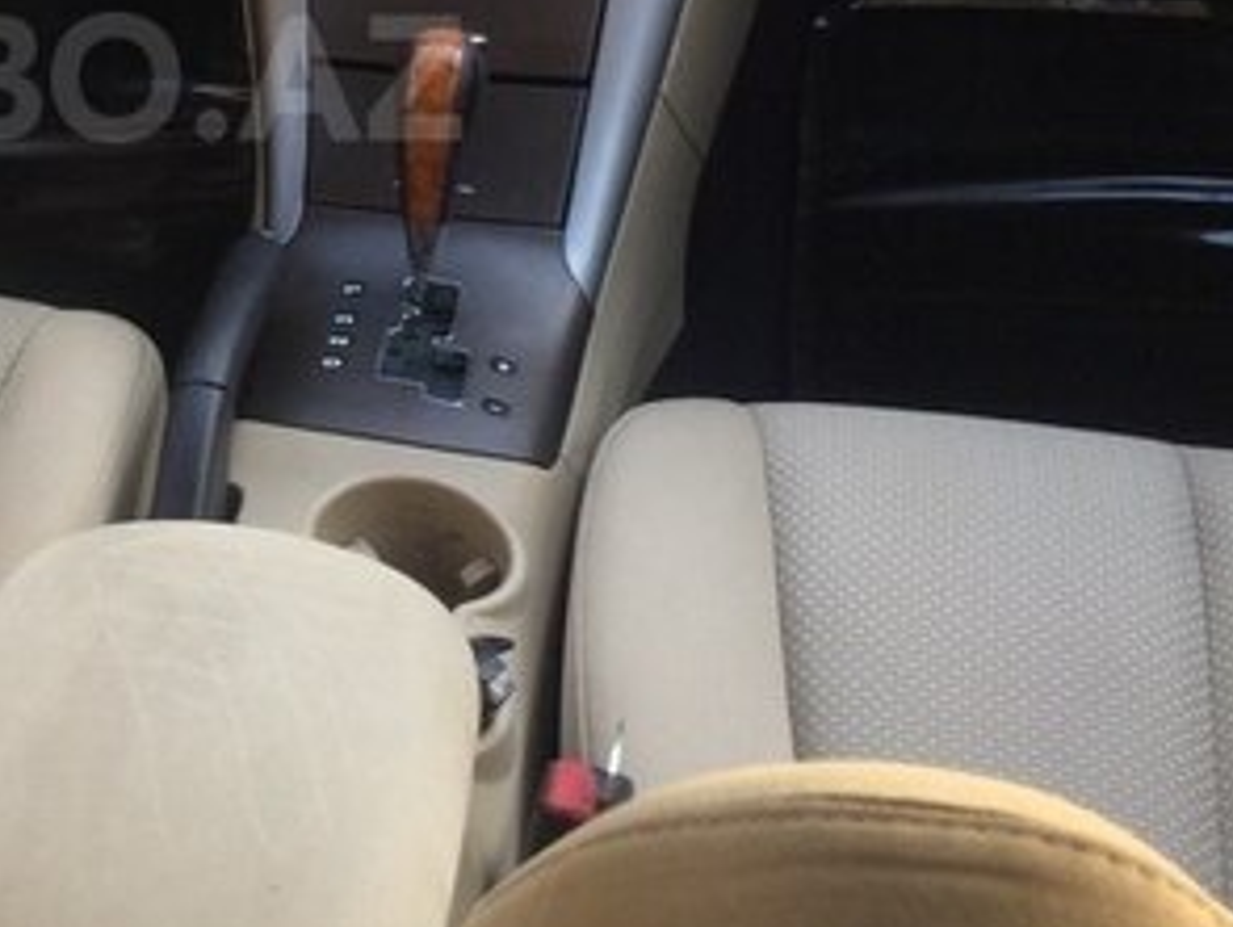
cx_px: 34
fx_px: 2317
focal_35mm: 65
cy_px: 78
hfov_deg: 28.2
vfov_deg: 22.0
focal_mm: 4.15
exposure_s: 1/100
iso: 64
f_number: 2.2
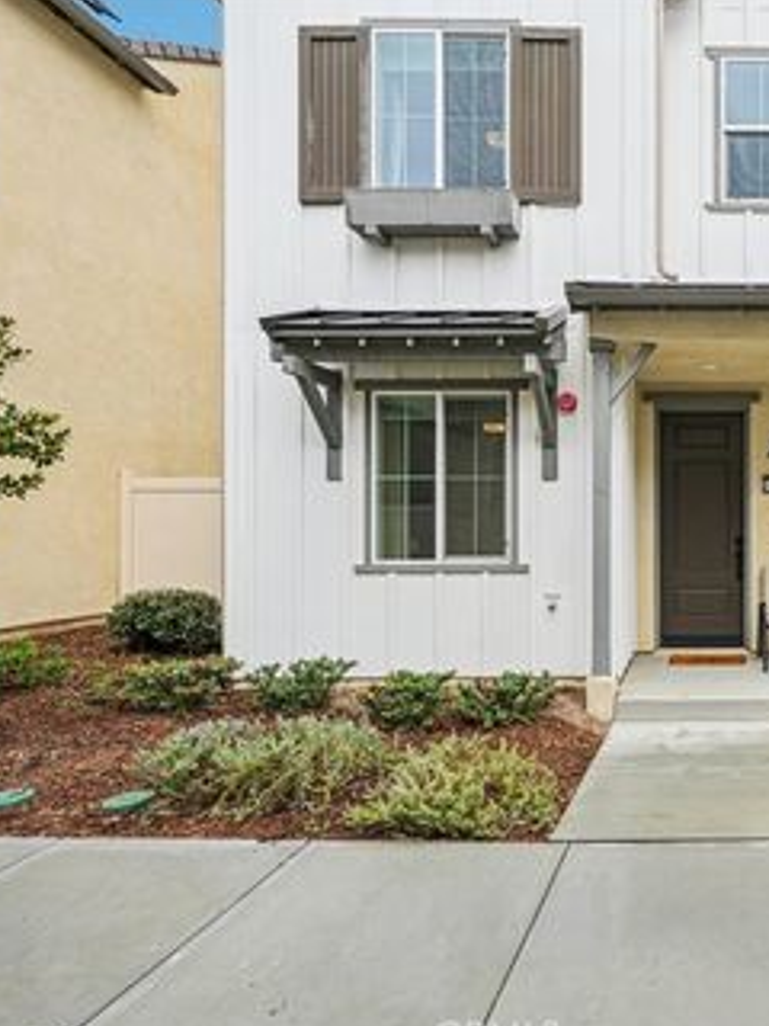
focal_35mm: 24
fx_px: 711
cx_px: 721
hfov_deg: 49.3
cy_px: 524
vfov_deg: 71.6
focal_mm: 16
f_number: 8
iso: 400
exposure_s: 1/750
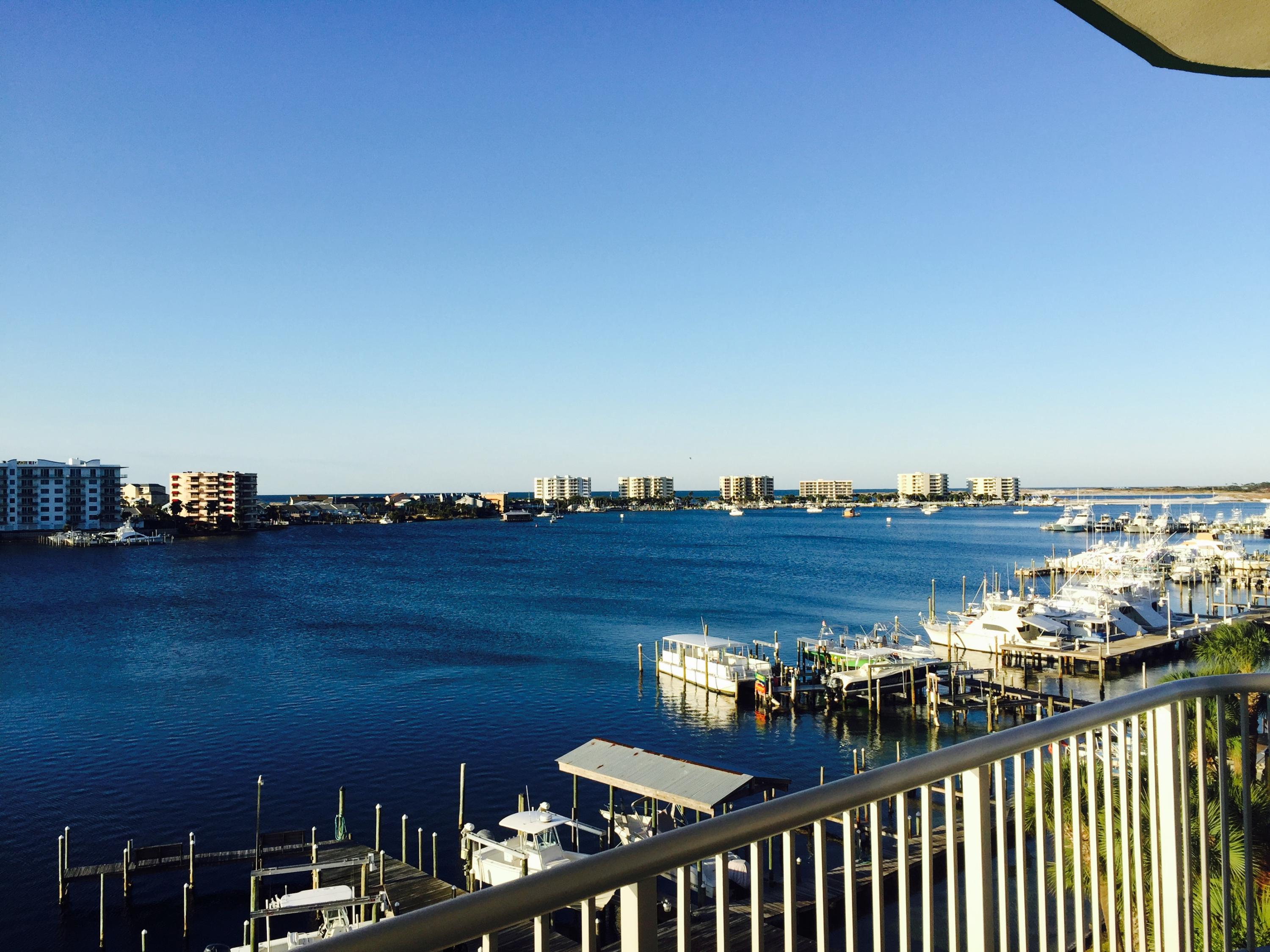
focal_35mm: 29
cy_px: 476
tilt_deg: +0.4
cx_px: 635
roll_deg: -0.3
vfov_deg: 48.2
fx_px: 1064
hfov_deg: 61.7
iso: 32
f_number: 2.2
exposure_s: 1/1647
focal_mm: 4.15
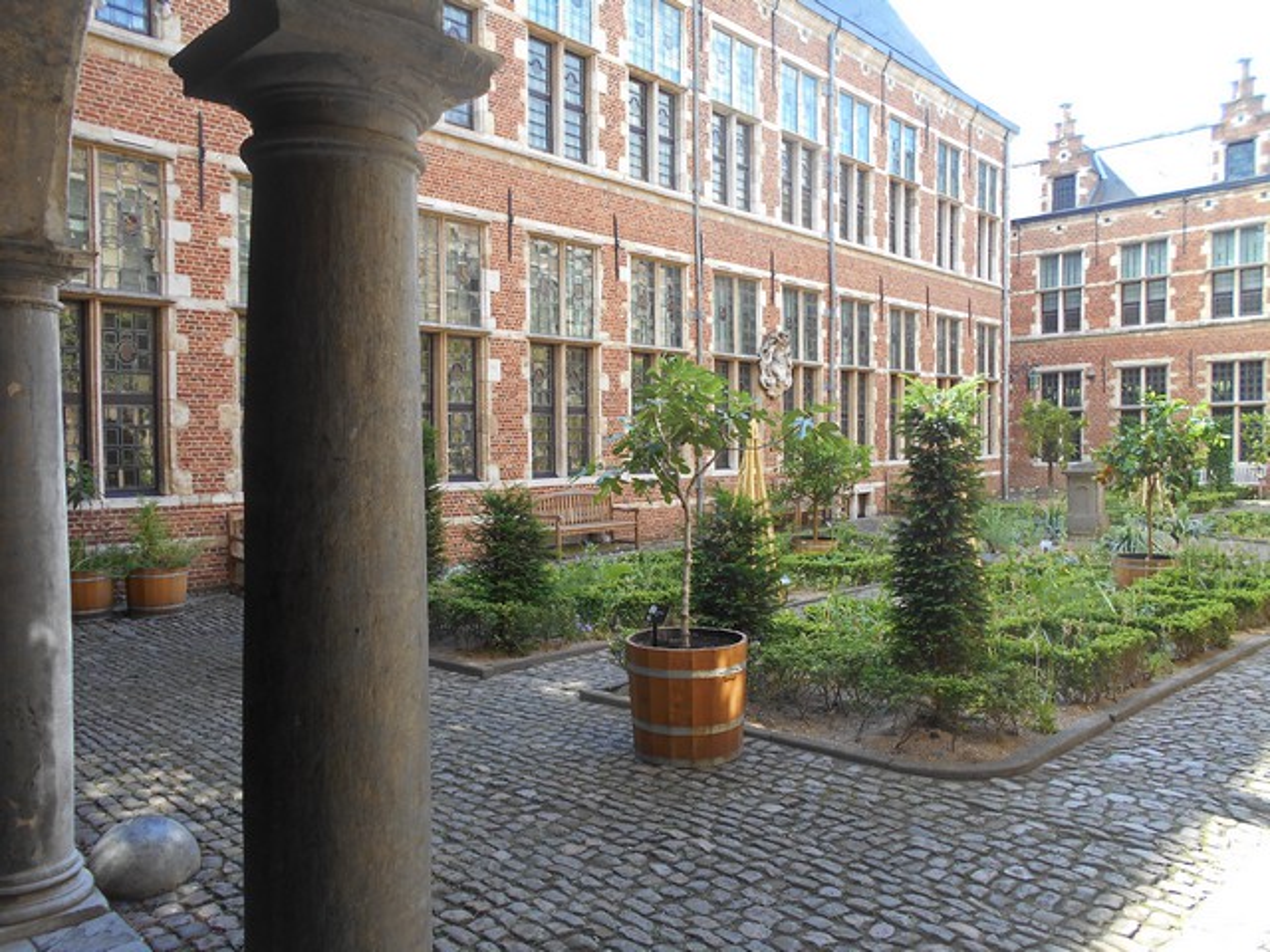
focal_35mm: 26
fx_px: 954
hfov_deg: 67.3
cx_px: 635
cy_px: 476
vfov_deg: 53.1
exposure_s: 1/80
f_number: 3.2
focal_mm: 4.6
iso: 80
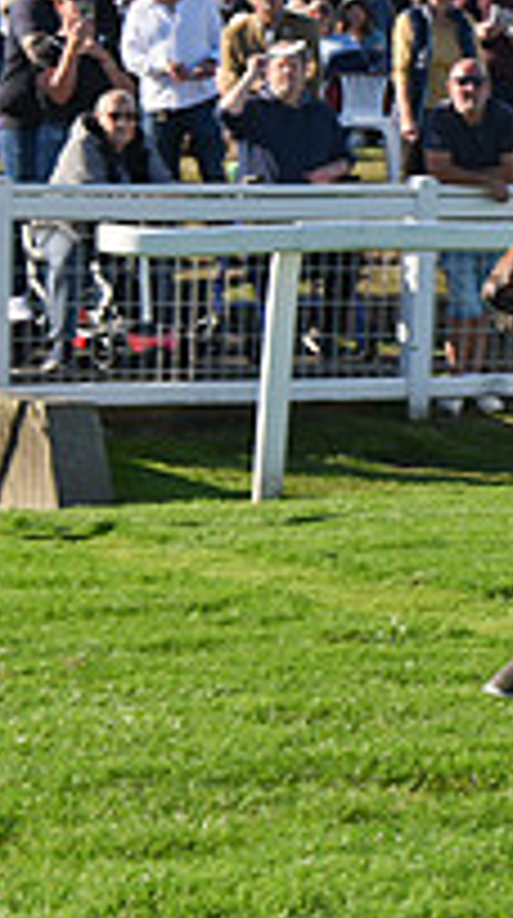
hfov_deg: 5.6
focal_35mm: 209
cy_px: 299
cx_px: 1246
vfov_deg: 10.3
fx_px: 5079
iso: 400
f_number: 6.3
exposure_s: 1/1600
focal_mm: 70
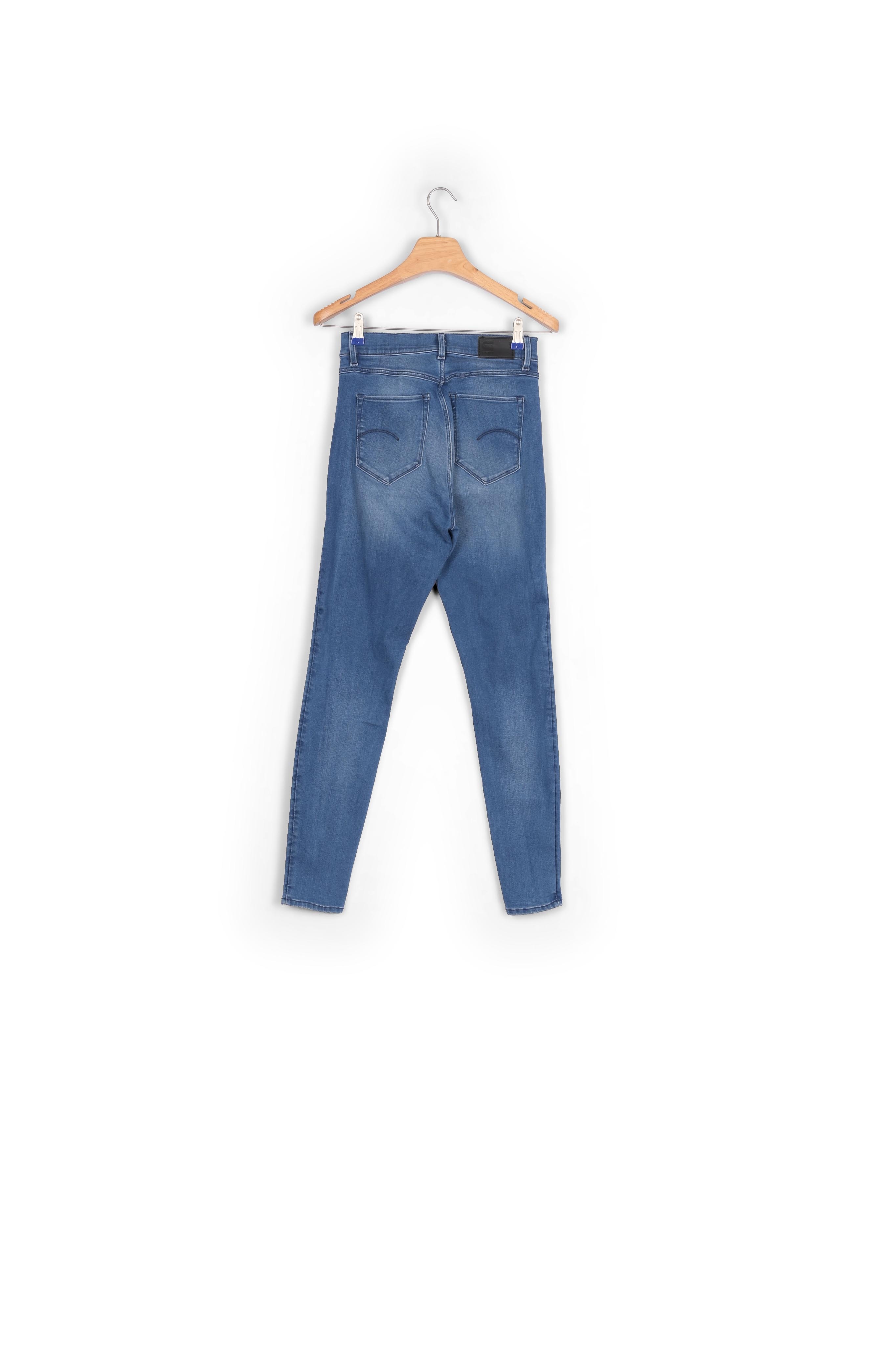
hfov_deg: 35.0
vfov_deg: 50.7
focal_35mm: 38
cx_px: 448
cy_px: 673
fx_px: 1420
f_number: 11
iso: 100
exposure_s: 1/125
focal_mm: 38
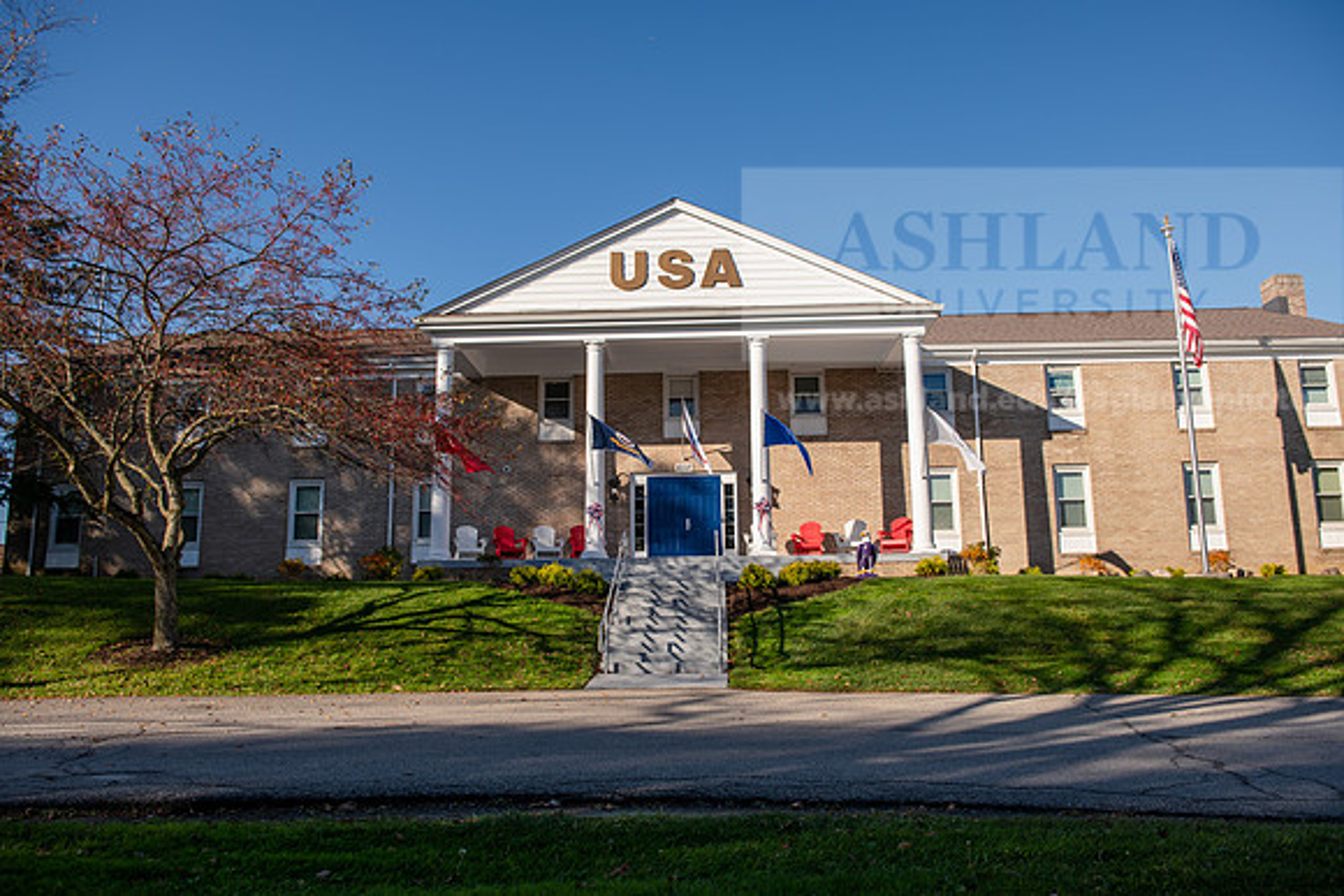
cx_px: 672
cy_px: 448
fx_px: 1008
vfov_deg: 48.0
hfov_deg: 67.4
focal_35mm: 27
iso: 80
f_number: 5
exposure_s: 1/500
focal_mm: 27
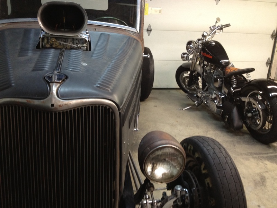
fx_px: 280
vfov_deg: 40.7
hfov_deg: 52.6
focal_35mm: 35
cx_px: 138
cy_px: 104
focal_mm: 4.28
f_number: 2.4
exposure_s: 1/20
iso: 200
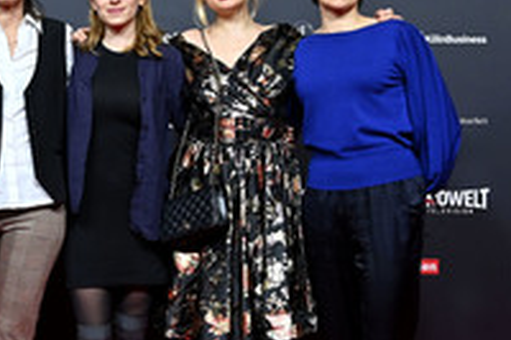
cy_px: 215
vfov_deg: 19.1
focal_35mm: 71
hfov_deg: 27.4
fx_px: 1009
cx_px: 50
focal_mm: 31.5
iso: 1250
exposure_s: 1/200
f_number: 5
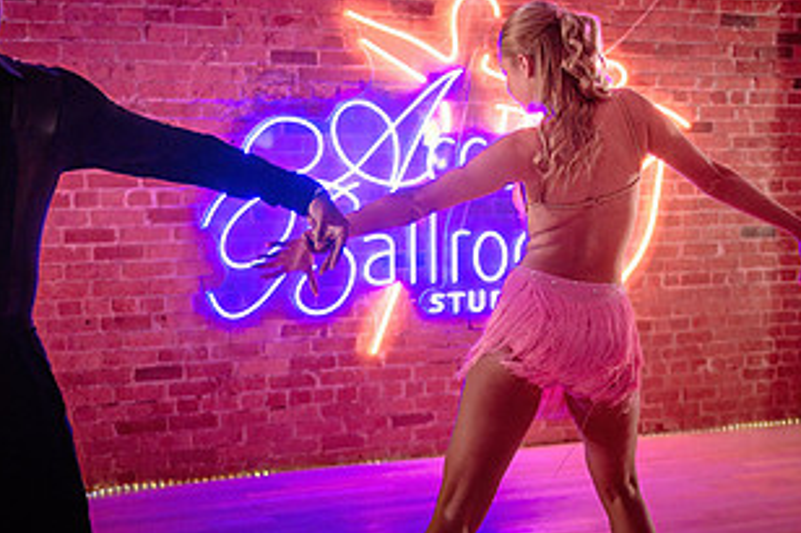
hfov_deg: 29.6
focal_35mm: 68
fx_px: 1512
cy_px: 391
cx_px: 463
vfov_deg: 19.9
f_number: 1.4
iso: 2500
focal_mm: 28
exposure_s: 1/250
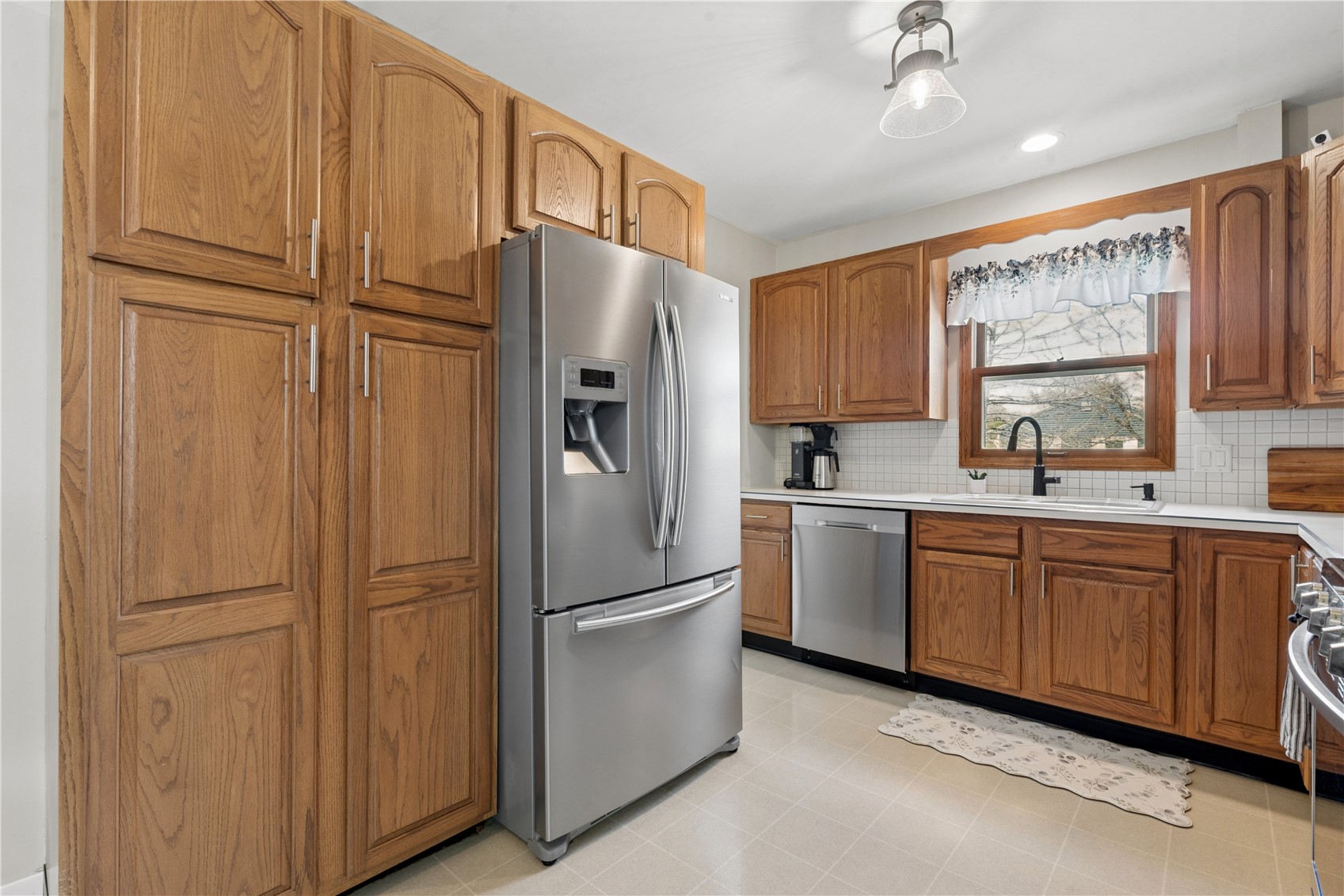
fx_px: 597
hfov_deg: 96.7
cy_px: 448
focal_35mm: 16
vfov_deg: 73.7
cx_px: 672
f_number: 11
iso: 400
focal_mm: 16
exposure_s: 1/2.5
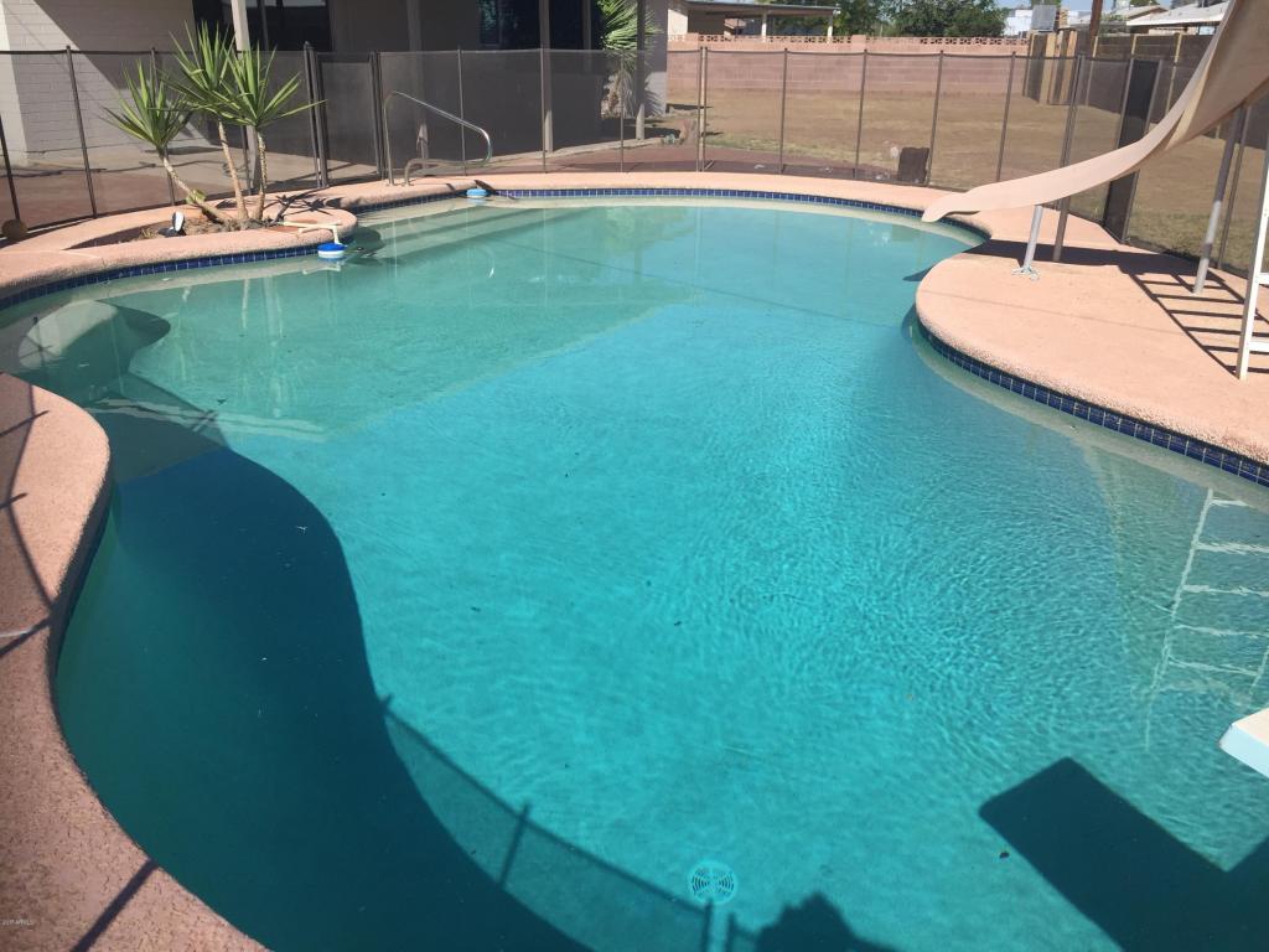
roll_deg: -2.1
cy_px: 476
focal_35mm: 29
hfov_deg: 61.7
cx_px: 634
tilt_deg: -20.3
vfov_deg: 48.2
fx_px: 1063
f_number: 2.2
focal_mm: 4.15
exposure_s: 1/3597
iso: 32
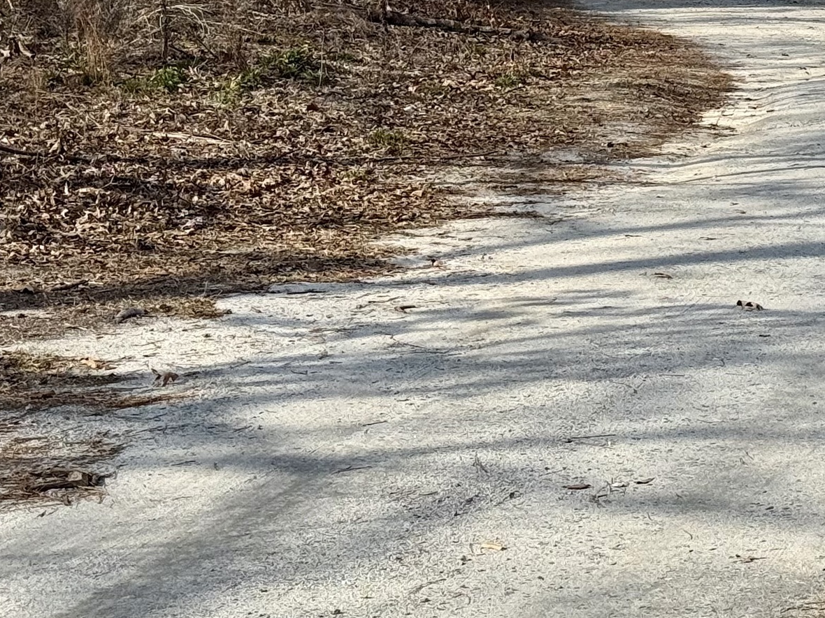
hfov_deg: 15.4
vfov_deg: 11.7
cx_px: 863
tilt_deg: -3.8
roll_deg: -1.1
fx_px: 2979
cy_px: -27
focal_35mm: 125
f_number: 1.78
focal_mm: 6.76
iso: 64
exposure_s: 1/2976
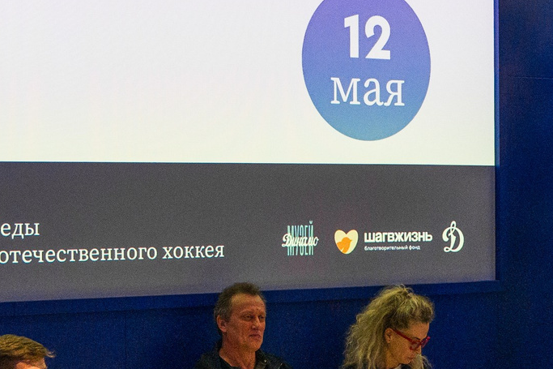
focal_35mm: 105
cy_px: 224
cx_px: 336
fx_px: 1612
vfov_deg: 13.0
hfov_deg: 19.4
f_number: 2.8
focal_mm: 28
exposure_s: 1/250
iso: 2500
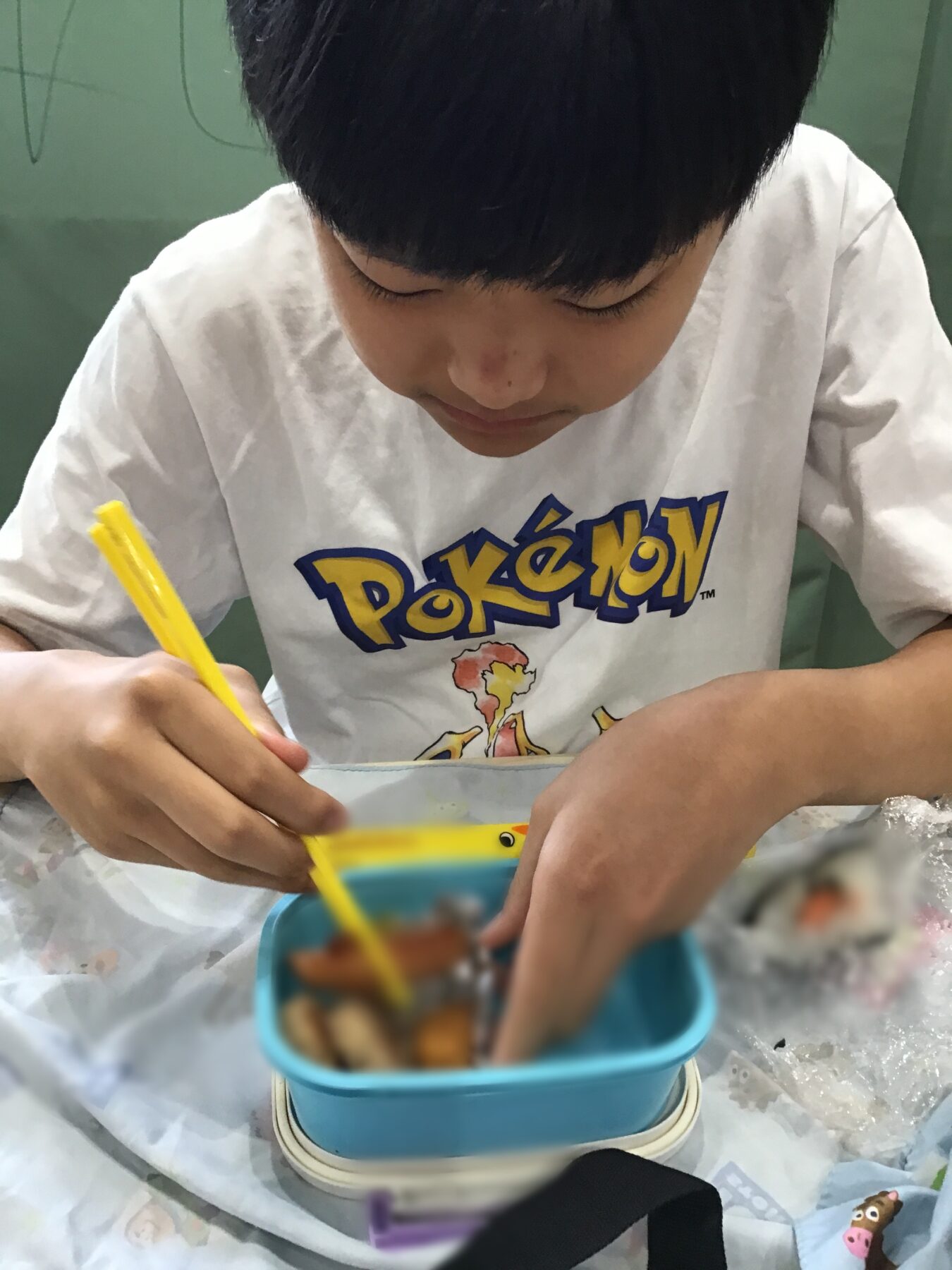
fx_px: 1137
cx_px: 476
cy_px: 635
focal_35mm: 31
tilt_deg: -32.2
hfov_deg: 45.4
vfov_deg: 58.4
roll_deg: -1.4
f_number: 2.4
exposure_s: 1/30
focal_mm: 3.3
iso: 40
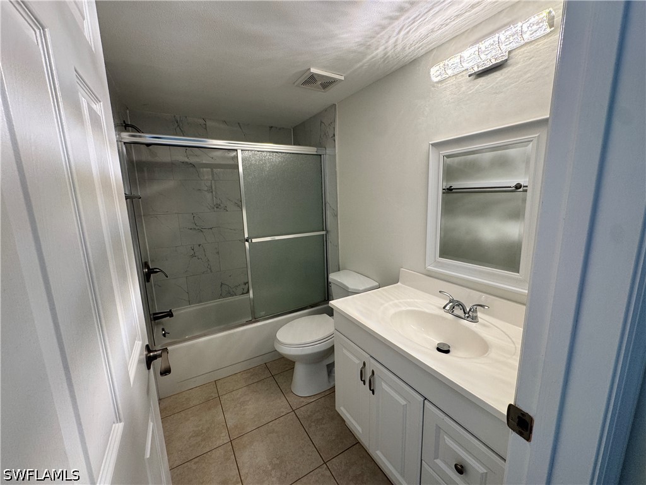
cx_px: 323
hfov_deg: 102.1
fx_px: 261
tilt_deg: -11.3
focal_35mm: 14
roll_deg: +0.3
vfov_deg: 85.7
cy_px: 242
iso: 160
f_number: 2.2
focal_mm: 2.22
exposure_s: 1/120
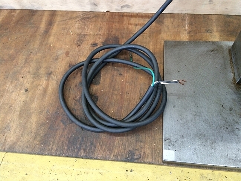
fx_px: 202
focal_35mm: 29
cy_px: 90
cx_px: 120
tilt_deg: -62.3
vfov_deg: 48.2
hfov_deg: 61.7
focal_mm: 4.15
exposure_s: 1/30
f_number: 2.2
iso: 160
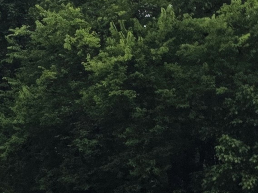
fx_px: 1207
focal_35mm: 162
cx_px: -552
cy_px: 400
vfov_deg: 8.6
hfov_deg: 9.3
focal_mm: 6.25
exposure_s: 1/7061
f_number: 1.7
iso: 80
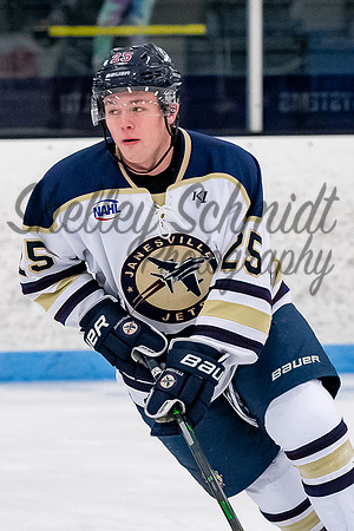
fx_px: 6805
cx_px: 173
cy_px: 227
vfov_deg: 4.5
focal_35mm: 461
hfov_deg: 3.0
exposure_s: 1/800
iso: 2500
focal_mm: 125
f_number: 3.5
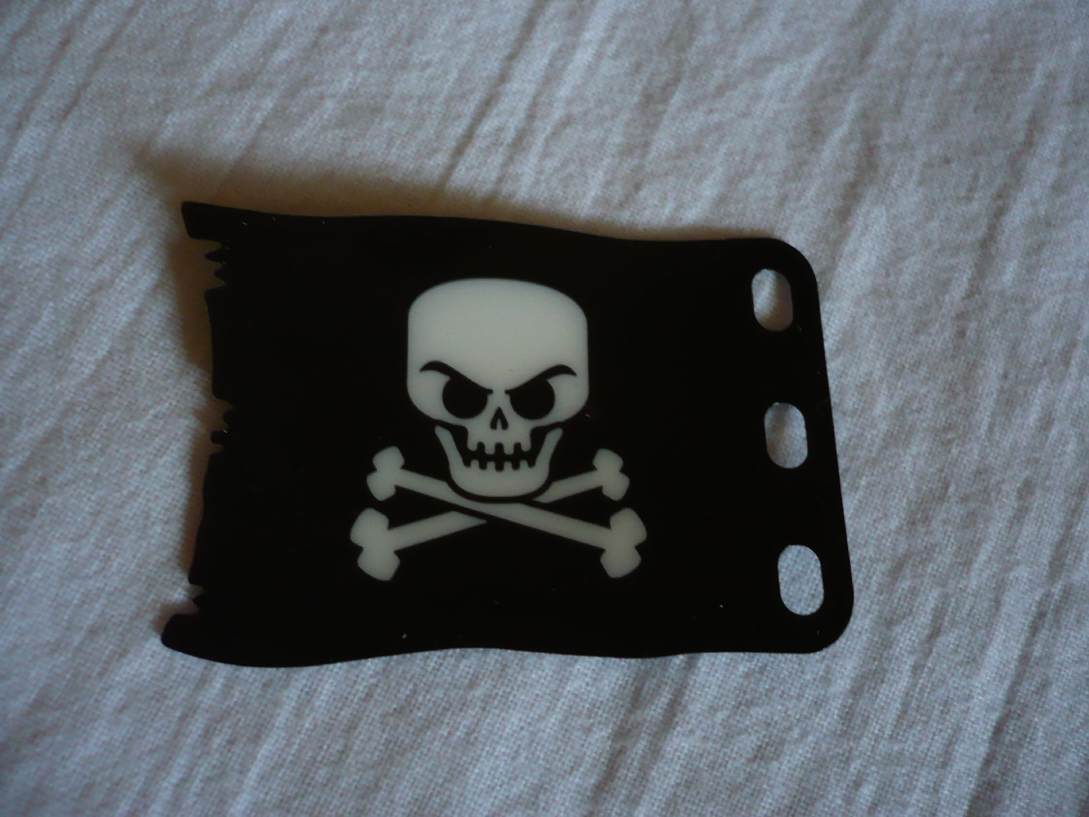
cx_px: 544
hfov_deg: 52.6
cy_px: 408
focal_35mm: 35
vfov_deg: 40.7
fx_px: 1101
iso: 200
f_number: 2.8
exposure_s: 1/30
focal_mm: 5.8
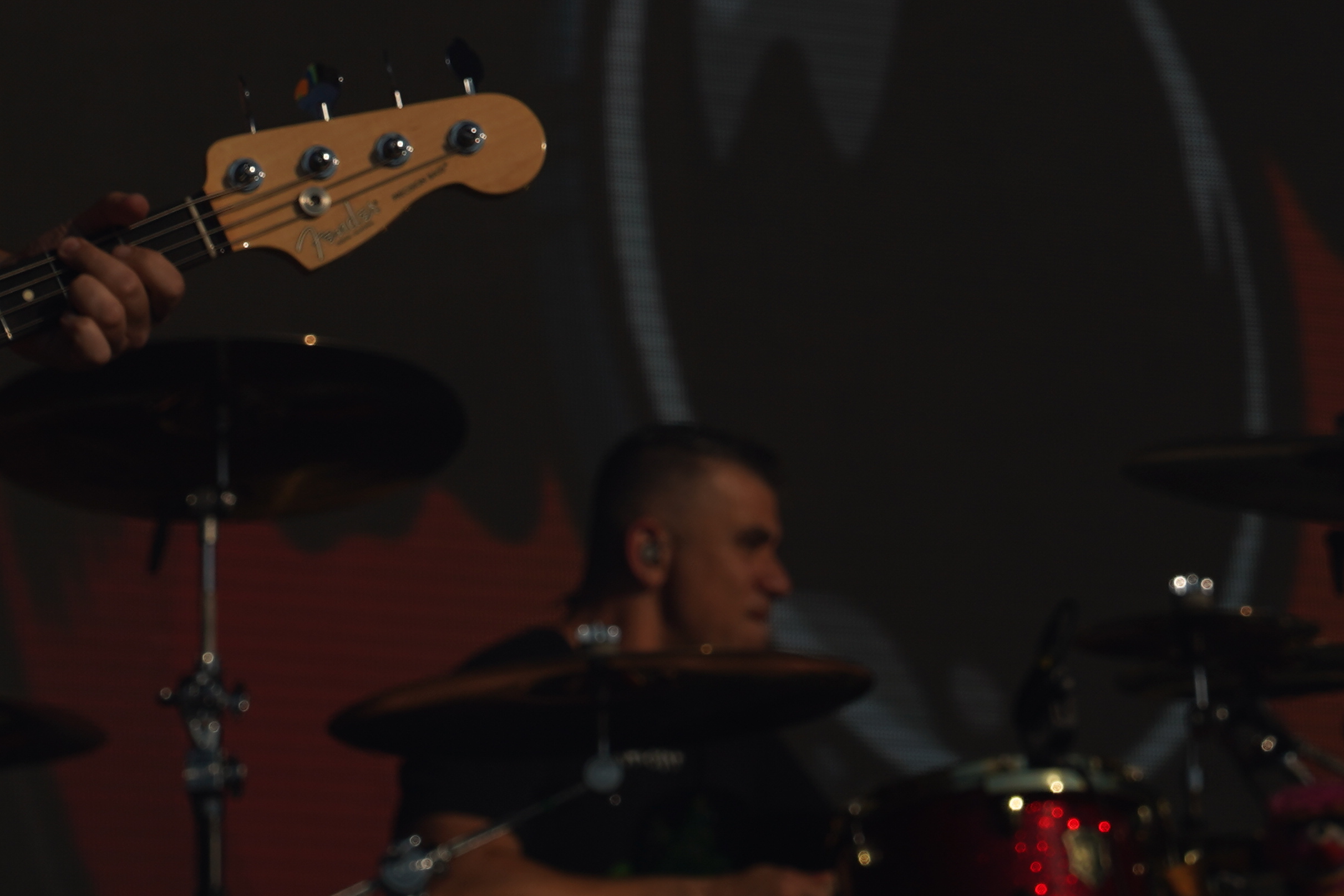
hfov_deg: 7.9
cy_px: -172
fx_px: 9705
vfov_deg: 5.3
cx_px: 783
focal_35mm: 260
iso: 100
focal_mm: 105
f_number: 8
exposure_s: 1/1600
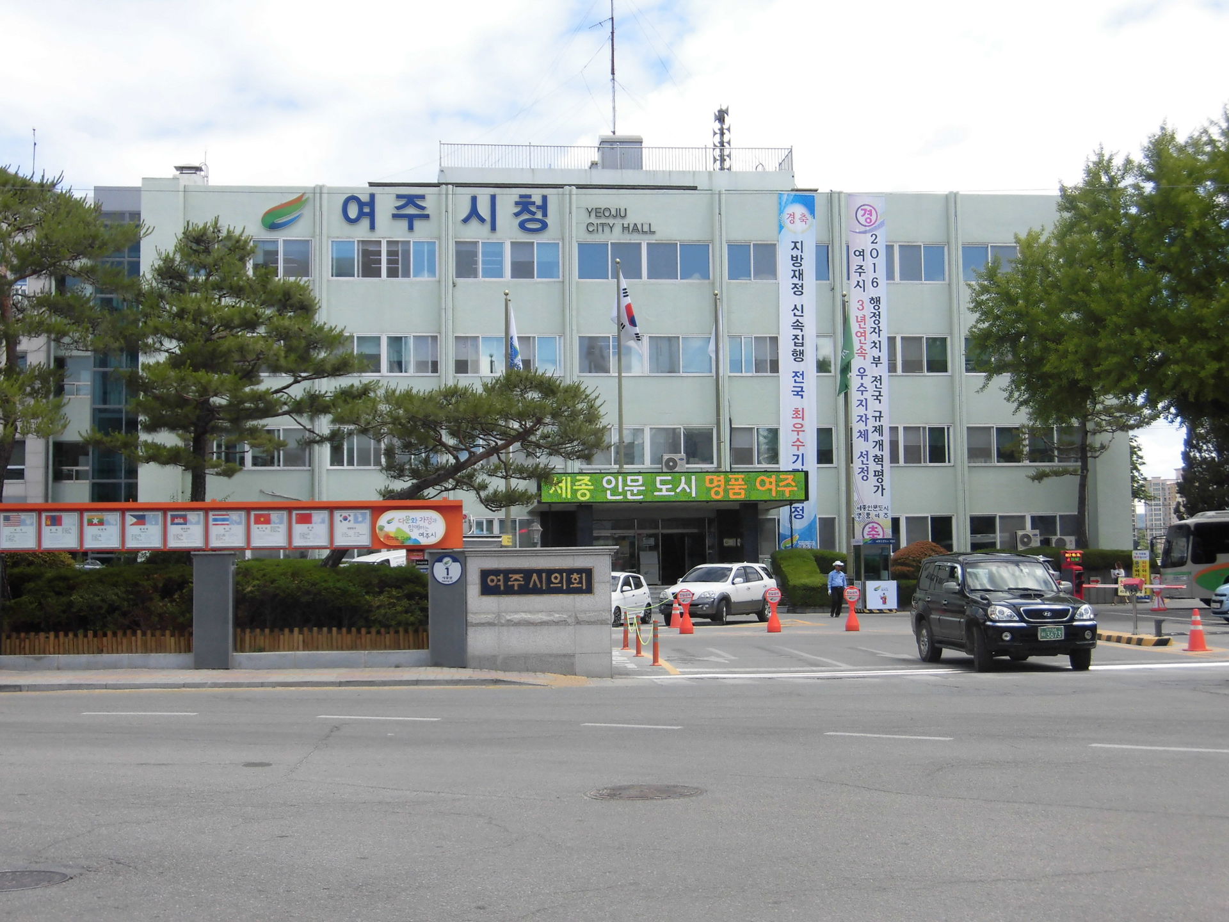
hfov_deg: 37.5
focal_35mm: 51
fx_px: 1811
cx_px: 614
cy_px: 461
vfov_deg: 28.6
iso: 100
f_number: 4
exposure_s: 1/500
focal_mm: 9.16
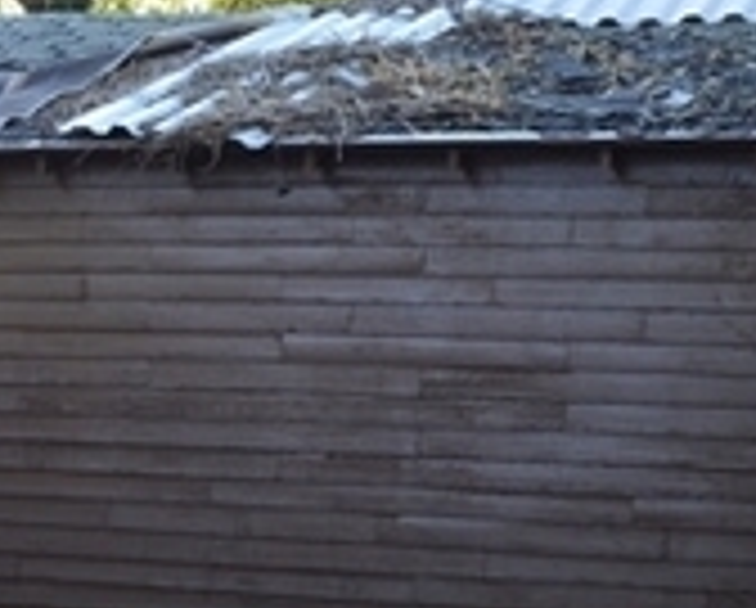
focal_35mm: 113
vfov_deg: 13.3
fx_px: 2533
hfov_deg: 16.4
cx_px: -90
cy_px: 748
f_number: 8
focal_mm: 18
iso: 400
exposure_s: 1/60
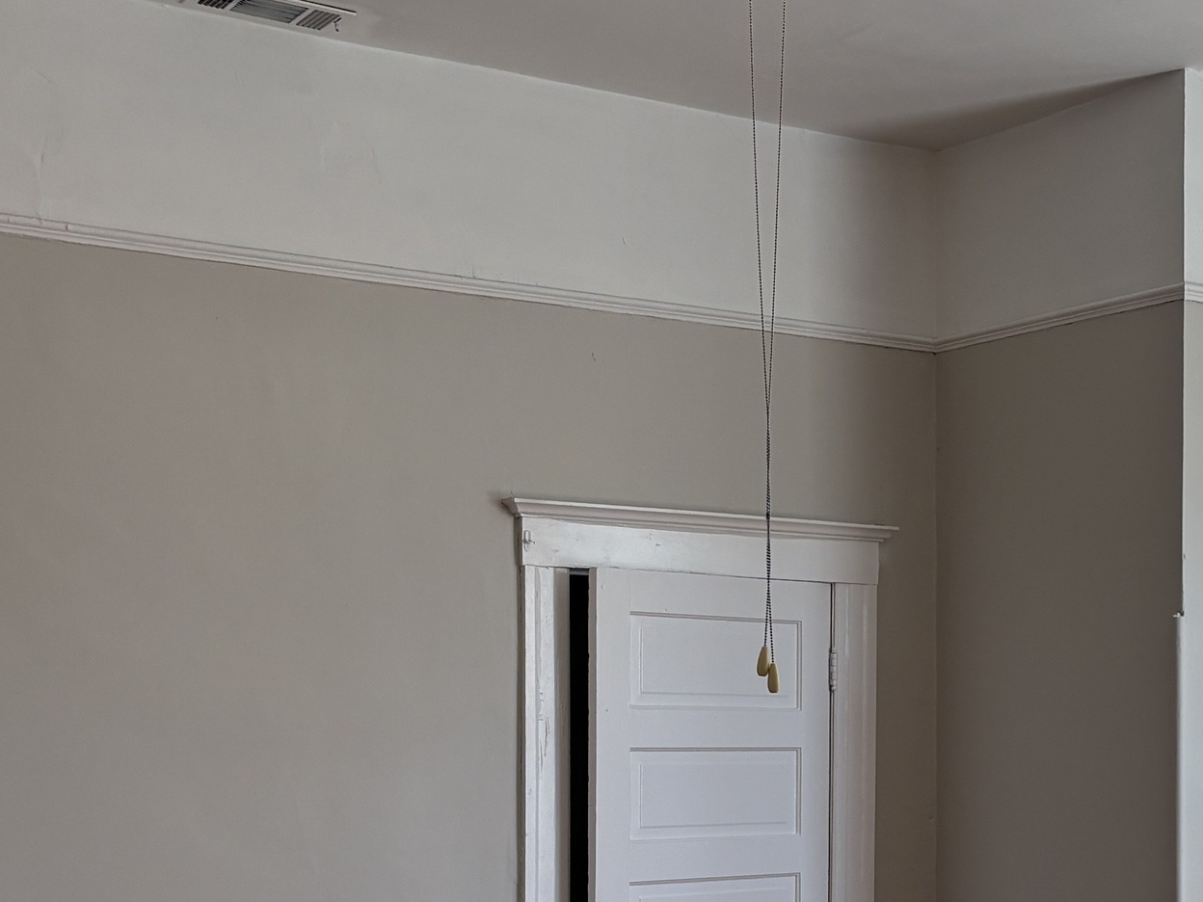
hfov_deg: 29.1
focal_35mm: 64
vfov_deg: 22.3
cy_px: 841
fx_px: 2224
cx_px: 1062
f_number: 1.6
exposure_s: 1/329
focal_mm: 5.96
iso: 64
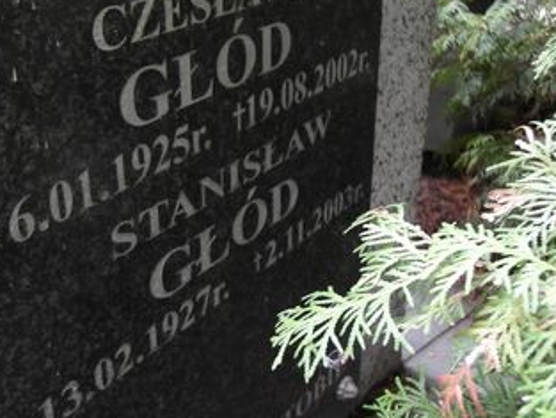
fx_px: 787
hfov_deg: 38.9
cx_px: 259
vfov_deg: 29.7
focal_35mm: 49
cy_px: 233
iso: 200
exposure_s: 1/30
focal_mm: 5.2
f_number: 2.1
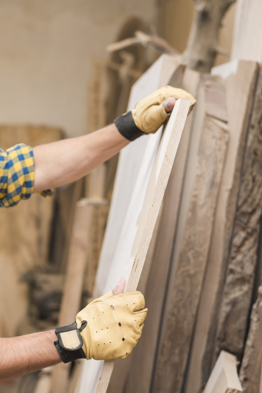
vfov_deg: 26.7
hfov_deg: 17.6
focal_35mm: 76
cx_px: 19
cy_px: 198
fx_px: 830
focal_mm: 50
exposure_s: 1/160
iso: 320
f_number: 2.8
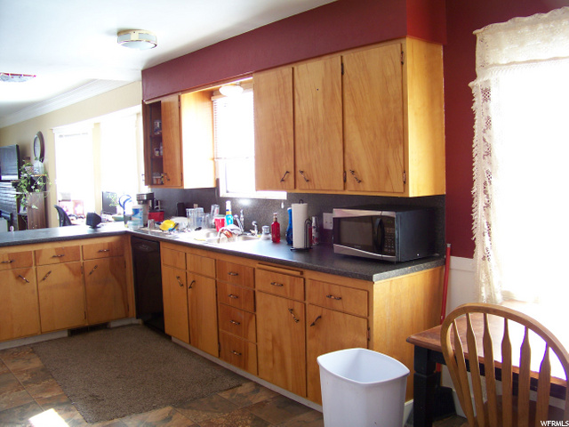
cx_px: 284
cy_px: 214
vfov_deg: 42.9
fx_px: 542
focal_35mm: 33
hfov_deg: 55.4
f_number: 2.8
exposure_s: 1/30
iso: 100
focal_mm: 5.85
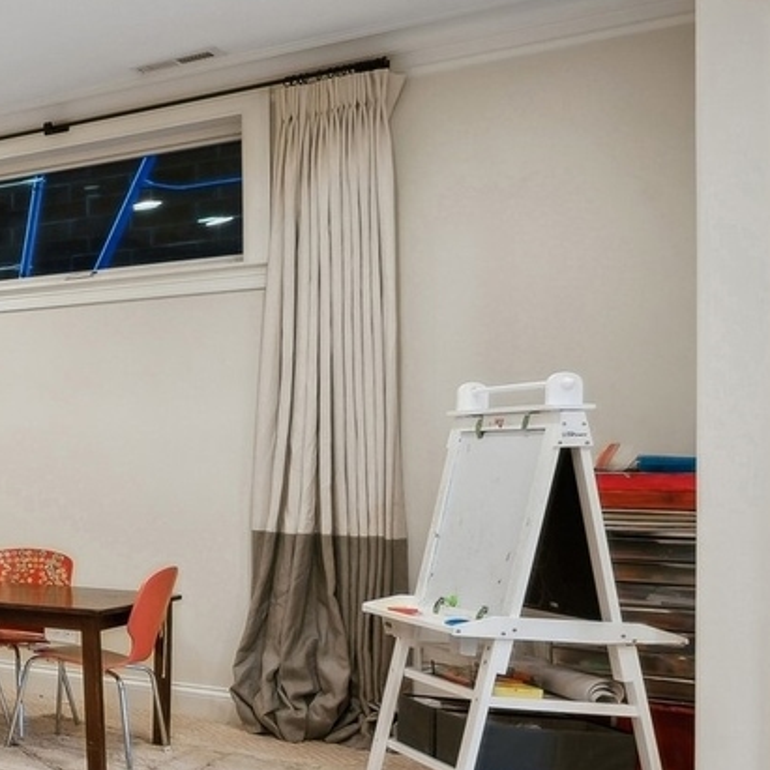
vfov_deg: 36.1
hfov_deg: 20.7
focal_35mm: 47
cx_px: -693
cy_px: 369
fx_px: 1183
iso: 100
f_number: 10
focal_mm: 14
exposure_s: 1/2
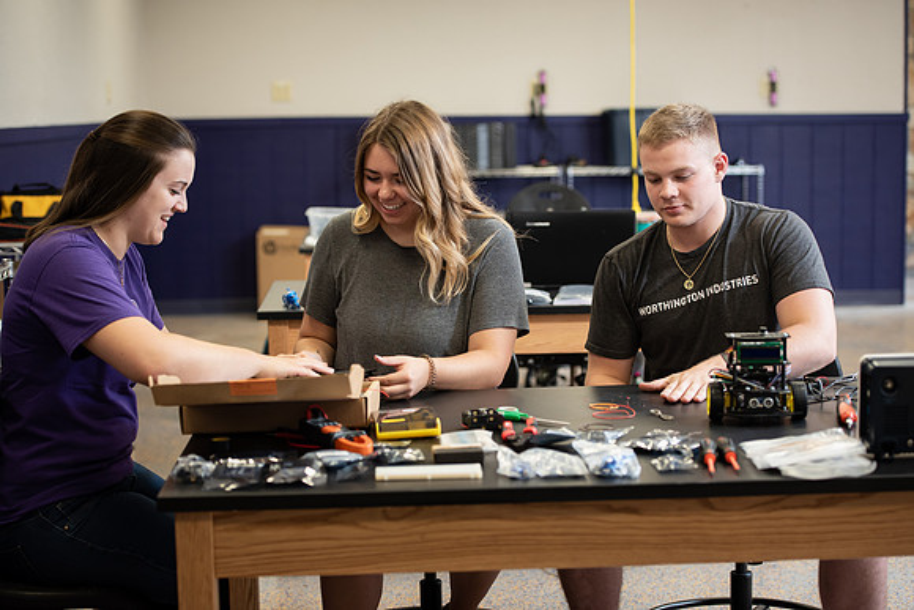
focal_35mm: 70
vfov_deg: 19.5
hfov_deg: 28.8
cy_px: 305
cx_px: 457
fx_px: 1778
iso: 800
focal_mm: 70
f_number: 3.5
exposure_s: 1/200
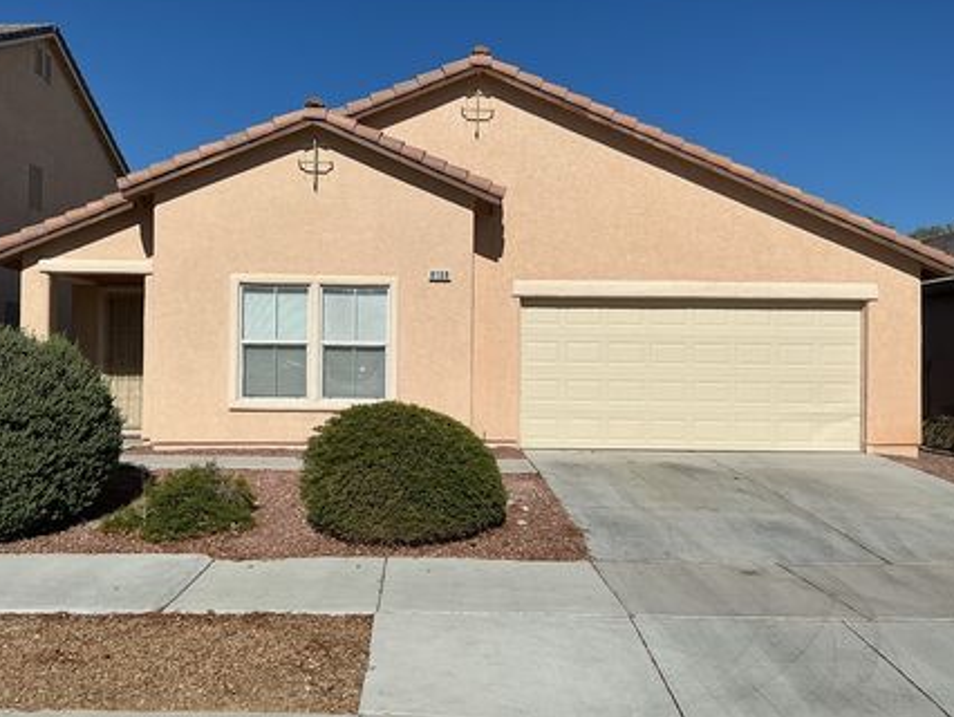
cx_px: 452
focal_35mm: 34
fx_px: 938
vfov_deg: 41.8
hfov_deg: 53.9
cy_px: 351
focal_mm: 3
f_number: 1.8
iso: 25
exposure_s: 1/5814
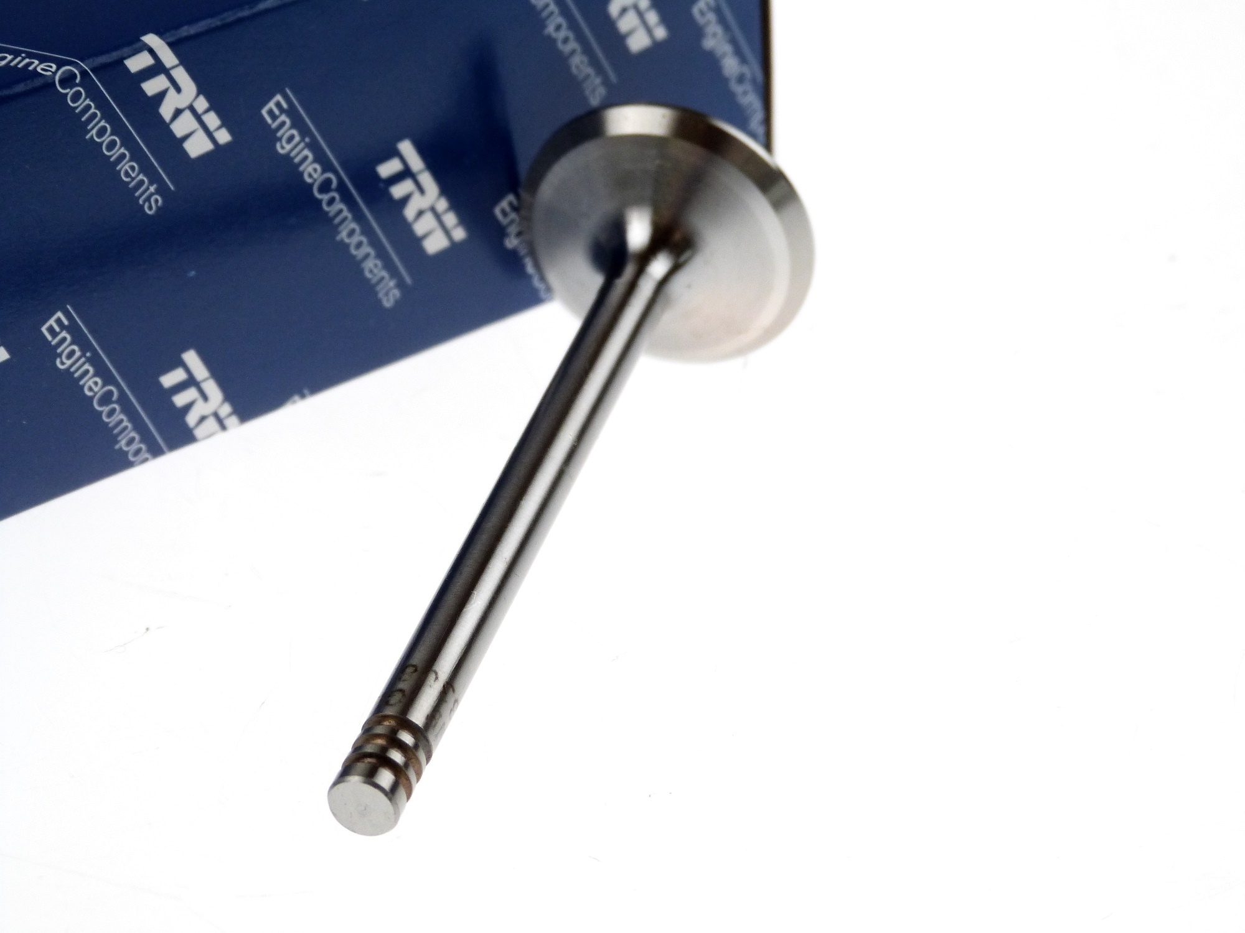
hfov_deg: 16.4
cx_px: 622
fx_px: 4316
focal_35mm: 120
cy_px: 466
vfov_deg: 12.3
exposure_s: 1/250
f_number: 3.5
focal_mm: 21.6
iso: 250
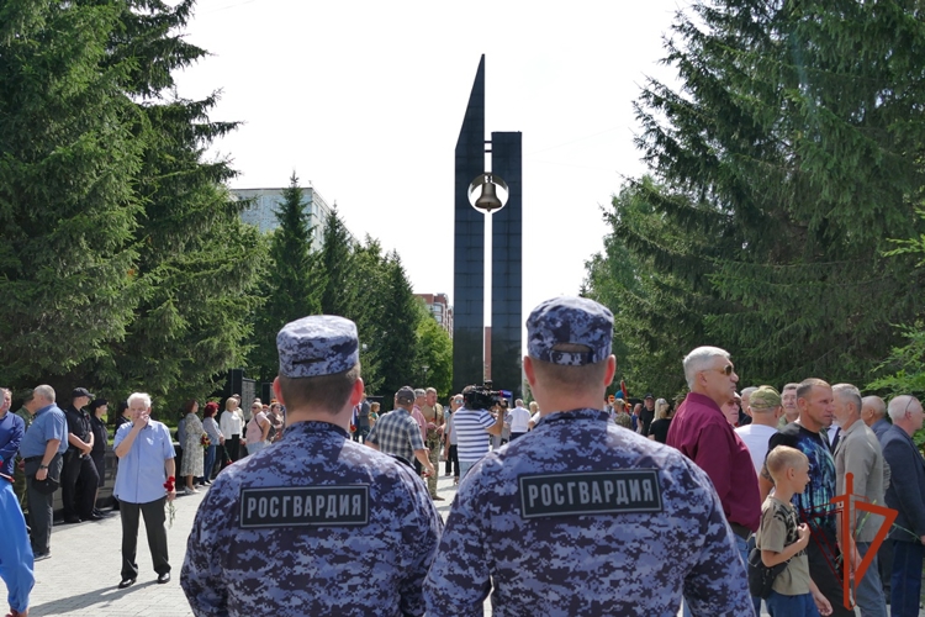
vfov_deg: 42.3
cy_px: 308
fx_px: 796
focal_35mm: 31
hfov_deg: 60.3
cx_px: 462
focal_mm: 11.35
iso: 125
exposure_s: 1/1300
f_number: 3
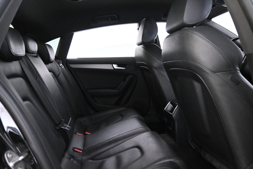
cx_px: 126
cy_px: 84
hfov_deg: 61.9
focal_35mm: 30
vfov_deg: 43.6
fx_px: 211
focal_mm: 20
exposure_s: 1/30
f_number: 3.8
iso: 9000
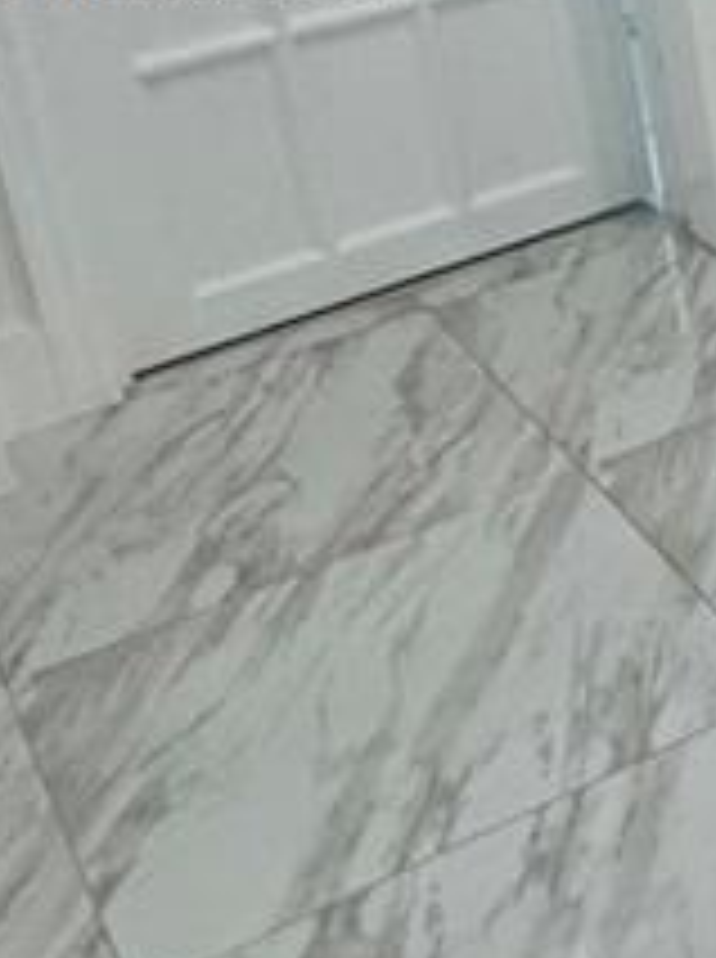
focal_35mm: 79
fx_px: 2185
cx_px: 1567
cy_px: -27
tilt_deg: -19.6
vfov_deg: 23.6
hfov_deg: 14.4
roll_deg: +1.5
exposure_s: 1/120
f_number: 2.2
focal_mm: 2.22
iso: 160
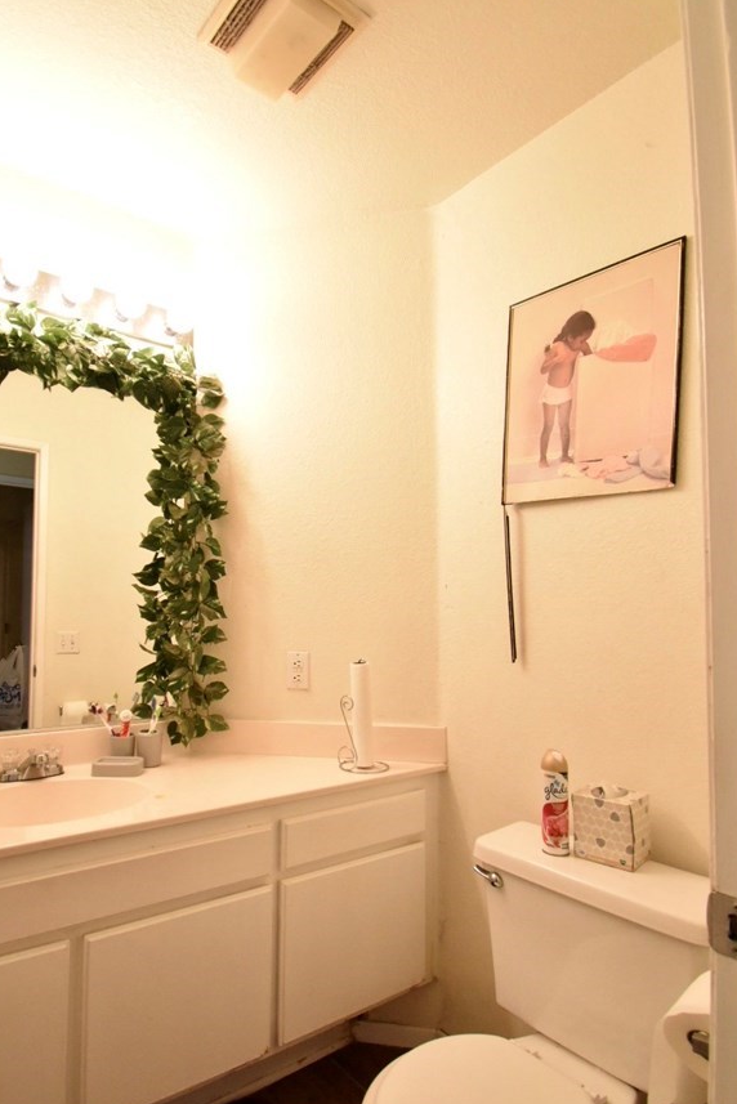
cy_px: 581
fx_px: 583
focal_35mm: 19
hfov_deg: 63.9
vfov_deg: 86.8
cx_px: 289
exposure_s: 1/60
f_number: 4.5
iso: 2500
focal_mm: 10
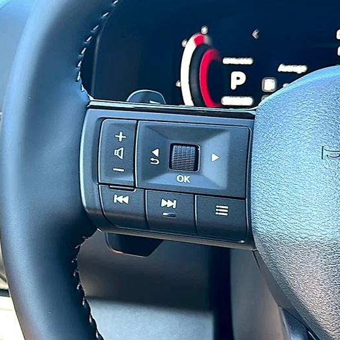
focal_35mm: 57
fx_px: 633
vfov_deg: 30.0
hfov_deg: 30.0
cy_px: 169
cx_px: 148
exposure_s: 1/83
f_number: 1.78
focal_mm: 6.86
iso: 64
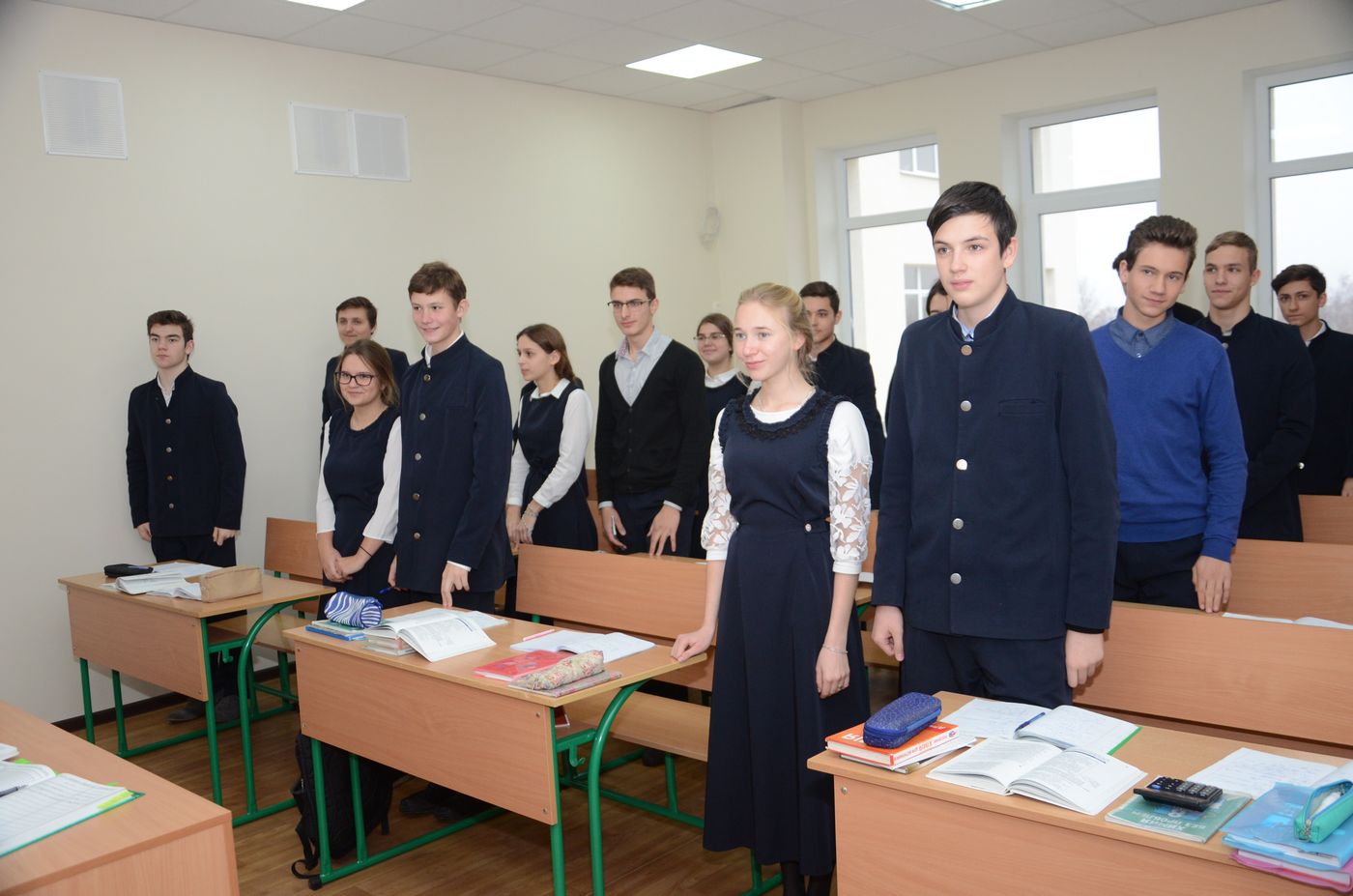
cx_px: 676
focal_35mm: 32
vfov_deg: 41.5
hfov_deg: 59.6
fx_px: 1181
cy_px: 448
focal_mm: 21
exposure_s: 1/200
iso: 800
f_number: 3.8
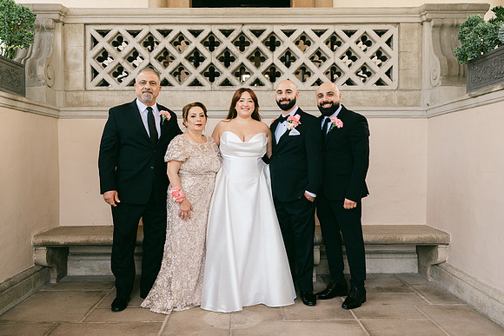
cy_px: 168
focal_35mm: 35
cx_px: 252
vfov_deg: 37.9
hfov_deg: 54.4
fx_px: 490
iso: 160
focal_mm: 35
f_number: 4
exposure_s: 1/160
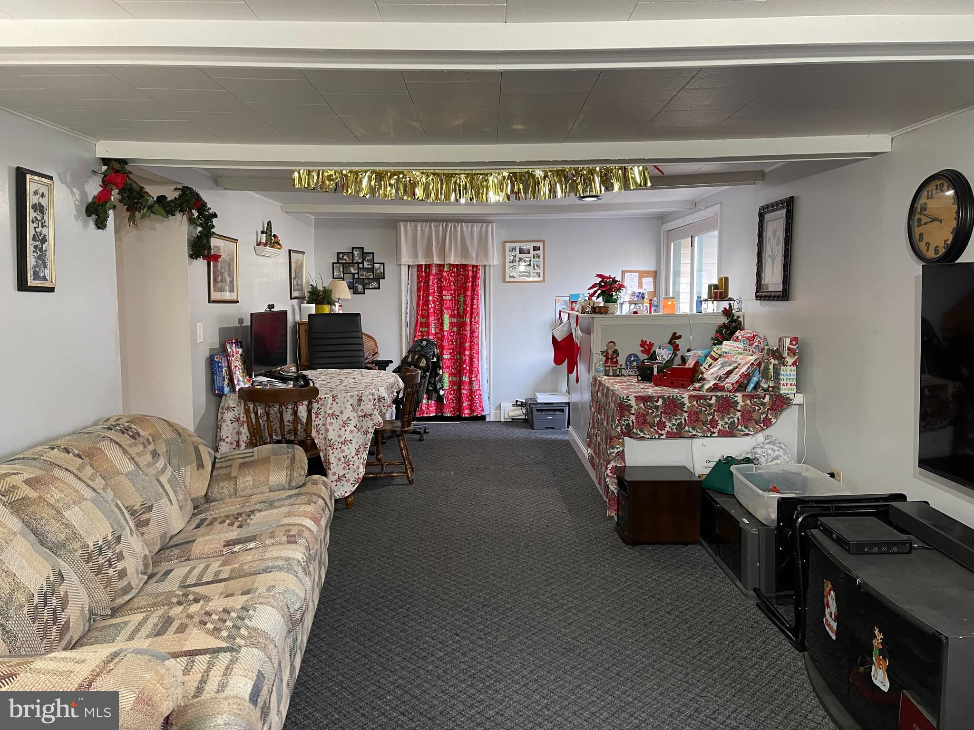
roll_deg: +0.2
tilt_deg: -5.5
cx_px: 487
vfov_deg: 53.1
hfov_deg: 67.3
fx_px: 732
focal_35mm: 26
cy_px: 365
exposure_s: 1/60
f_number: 1.6
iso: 320
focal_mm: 5.1
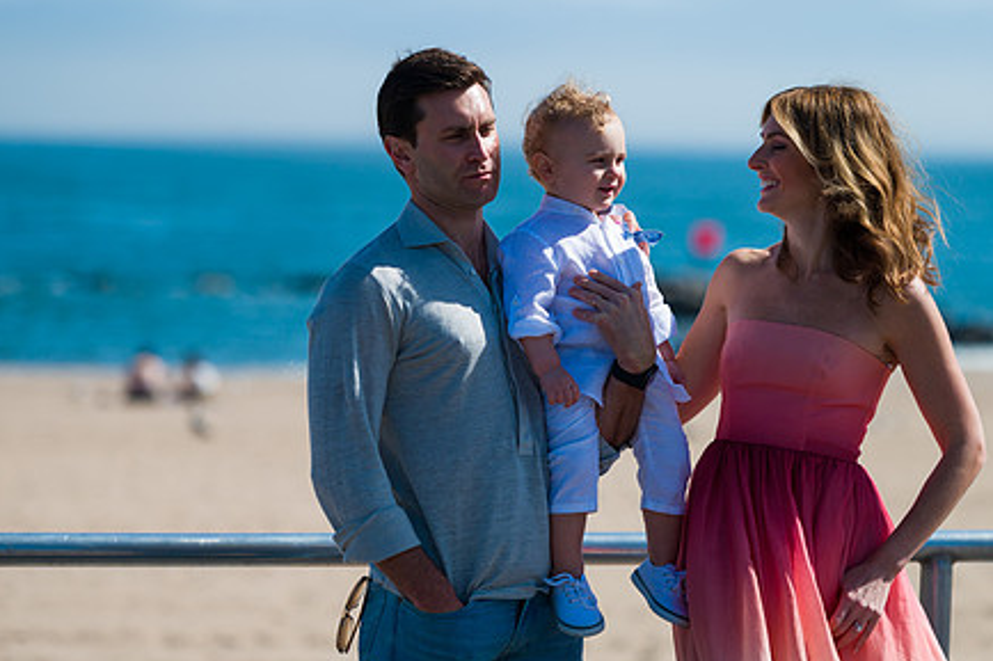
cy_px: 252
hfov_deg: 11.0
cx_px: 606
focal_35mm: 187
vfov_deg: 7.3
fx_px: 5156
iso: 200
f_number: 3.2
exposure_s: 1/5000
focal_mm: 140
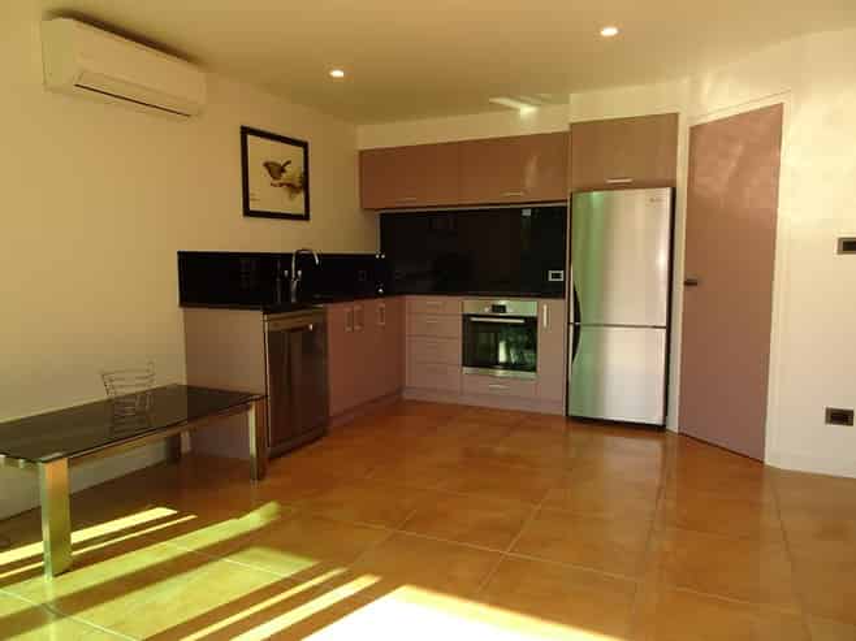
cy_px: 320
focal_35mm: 24
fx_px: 593
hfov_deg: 71.6
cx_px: 428
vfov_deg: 56.8
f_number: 3.5
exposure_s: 1/125
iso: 80
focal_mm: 4.1
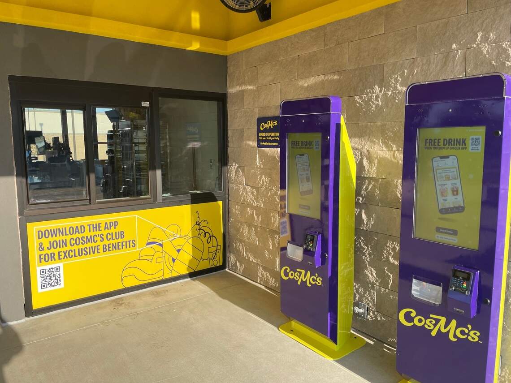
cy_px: 192
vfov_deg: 53.1
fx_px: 384
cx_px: 256
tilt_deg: -6.9
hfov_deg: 67.3
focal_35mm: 26
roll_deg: +0.0
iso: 32
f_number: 1.6
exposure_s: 1/1289
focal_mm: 4.2
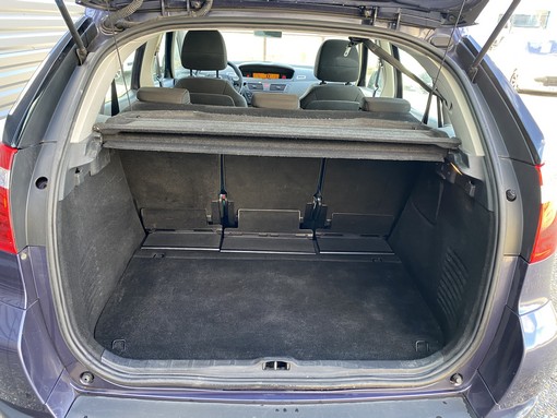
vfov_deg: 53.1
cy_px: 209
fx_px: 419
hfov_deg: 67.3
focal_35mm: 26
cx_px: 278
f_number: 1.8
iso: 125
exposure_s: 1/68
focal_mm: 4.25
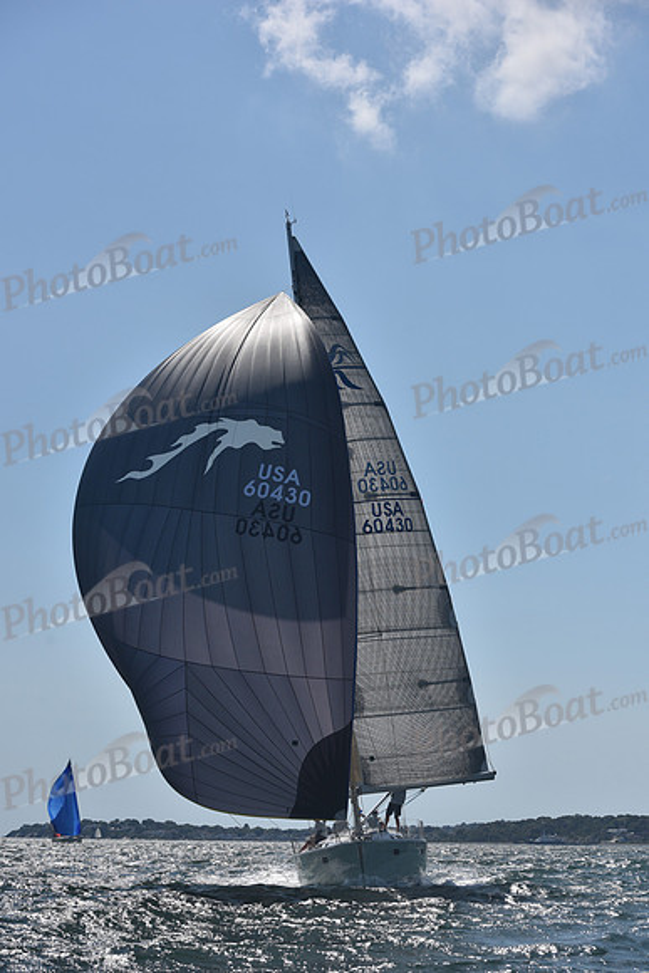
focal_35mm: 70
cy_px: 486
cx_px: 324
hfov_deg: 19.5
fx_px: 1892
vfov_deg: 28.8
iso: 250
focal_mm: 70
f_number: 6.3
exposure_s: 1/1250
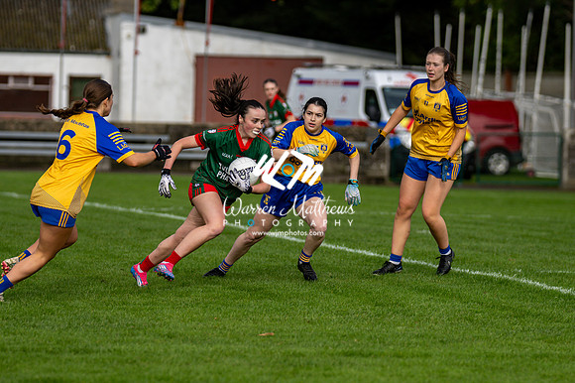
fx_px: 4070
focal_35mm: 255
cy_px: 192
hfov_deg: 8.1
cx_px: 288
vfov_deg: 5.4
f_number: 2.8
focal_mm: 170
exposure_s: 1/3200
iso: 200
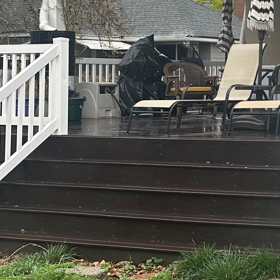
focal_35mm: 94
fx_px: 860
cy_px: 58
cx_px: 511
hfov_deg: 15.7
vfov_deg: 18.3
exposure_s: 1/156
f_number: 1.78
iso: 64
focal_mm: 6.86
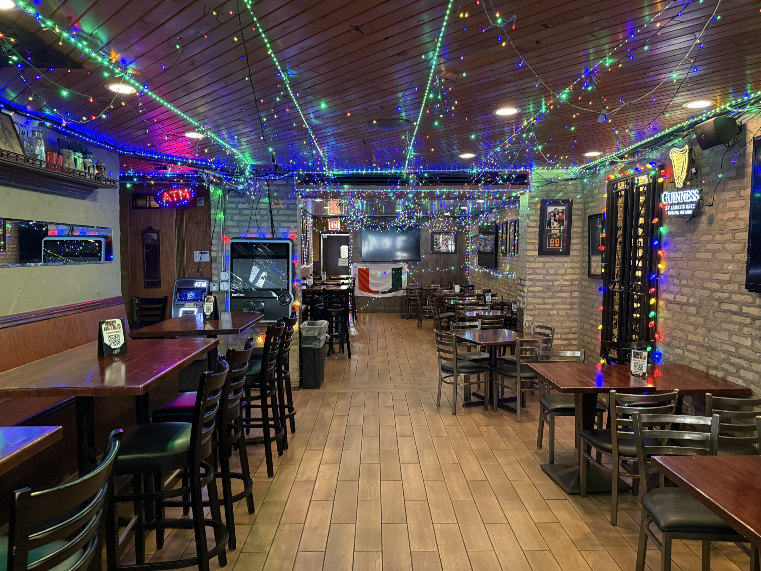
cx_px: 380
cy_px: 286
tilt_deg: -3.1
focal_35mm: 24
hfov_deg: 71.6
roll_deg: +0.1
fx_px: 528
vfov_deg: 56.8
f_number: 1.78
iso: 1000
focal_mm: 6.76
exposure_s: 1/40
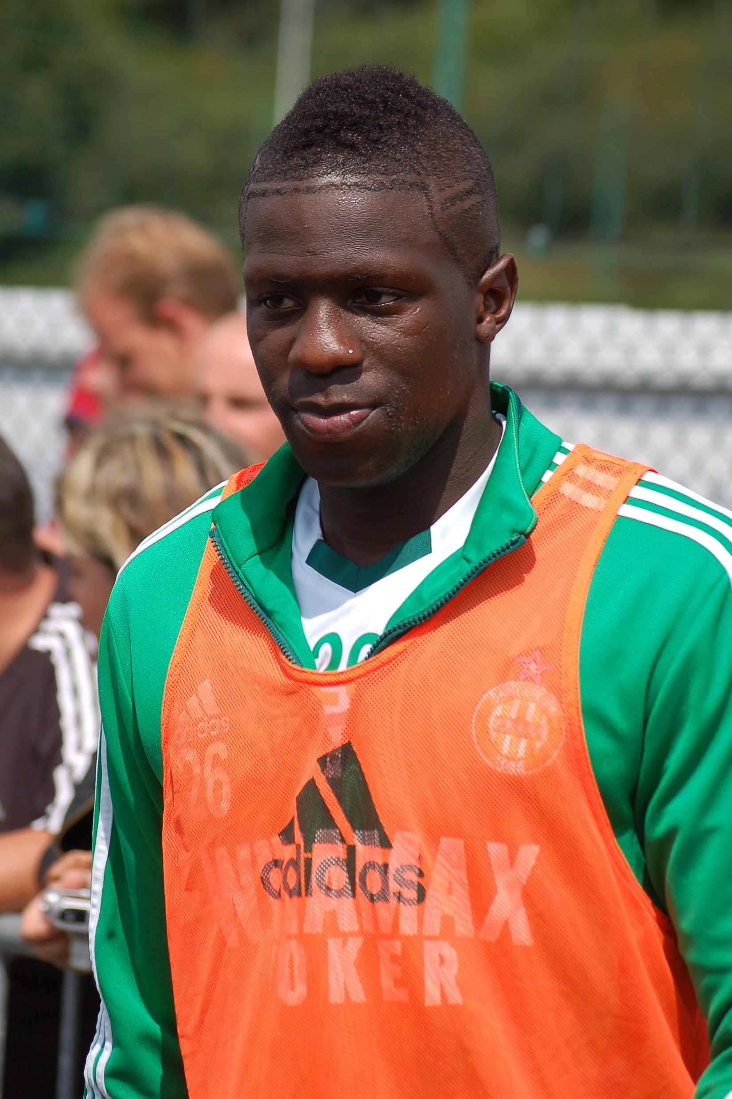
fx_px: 5429
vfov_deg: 11.5
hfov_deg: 7.7
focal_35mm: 178
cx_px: 381
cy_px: 576
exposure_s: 1/1250
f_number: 5.6
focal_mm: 112
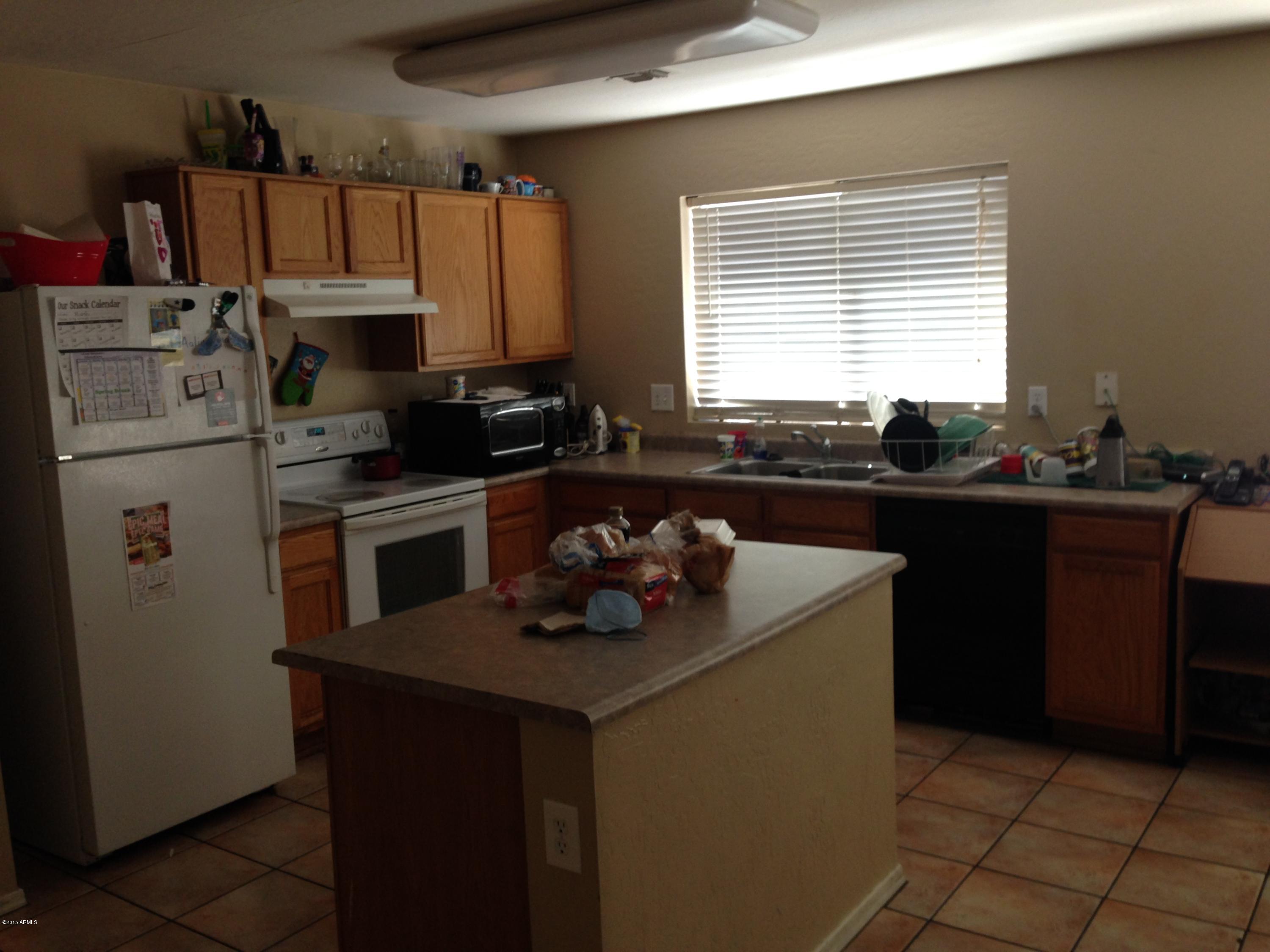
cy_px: 476
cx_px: 635
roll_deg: +2.1
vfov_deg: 42.9
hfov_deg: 55.4
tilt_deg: -8.5
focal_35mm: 33
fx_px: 1211
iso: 64
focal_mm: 4.12
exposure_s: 1/20
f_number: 2.4
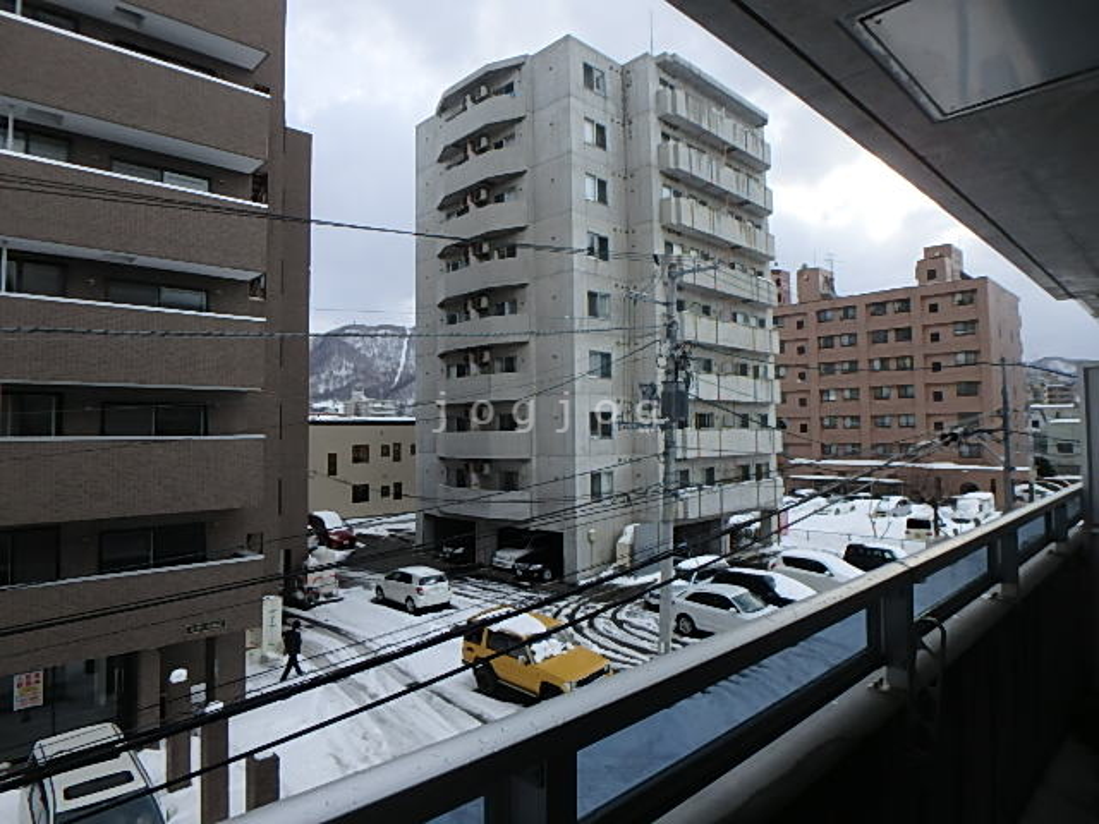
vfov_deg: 63.4
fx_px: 667
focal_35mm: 21
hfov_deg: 79.0
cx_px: 550
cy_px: 412
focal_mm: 3.7
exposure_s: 1/500
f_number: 3.5
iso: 125
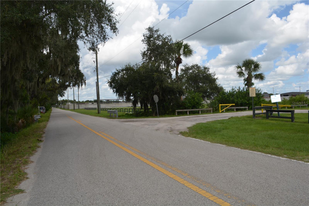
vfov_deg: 47.9
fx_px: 232
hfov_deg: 67.4
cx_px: 154
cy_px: 103
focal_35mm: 27
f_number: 9
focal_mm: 18
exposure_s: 1/200
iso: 100
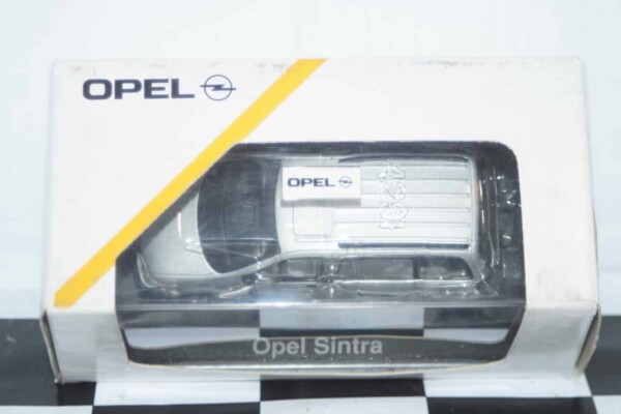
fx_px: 1811
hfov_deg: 19.5
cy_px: 207
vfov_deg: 13.0
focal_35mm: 105
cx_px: 310
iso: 640
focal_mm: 70
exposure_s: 1/100
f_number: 5.6
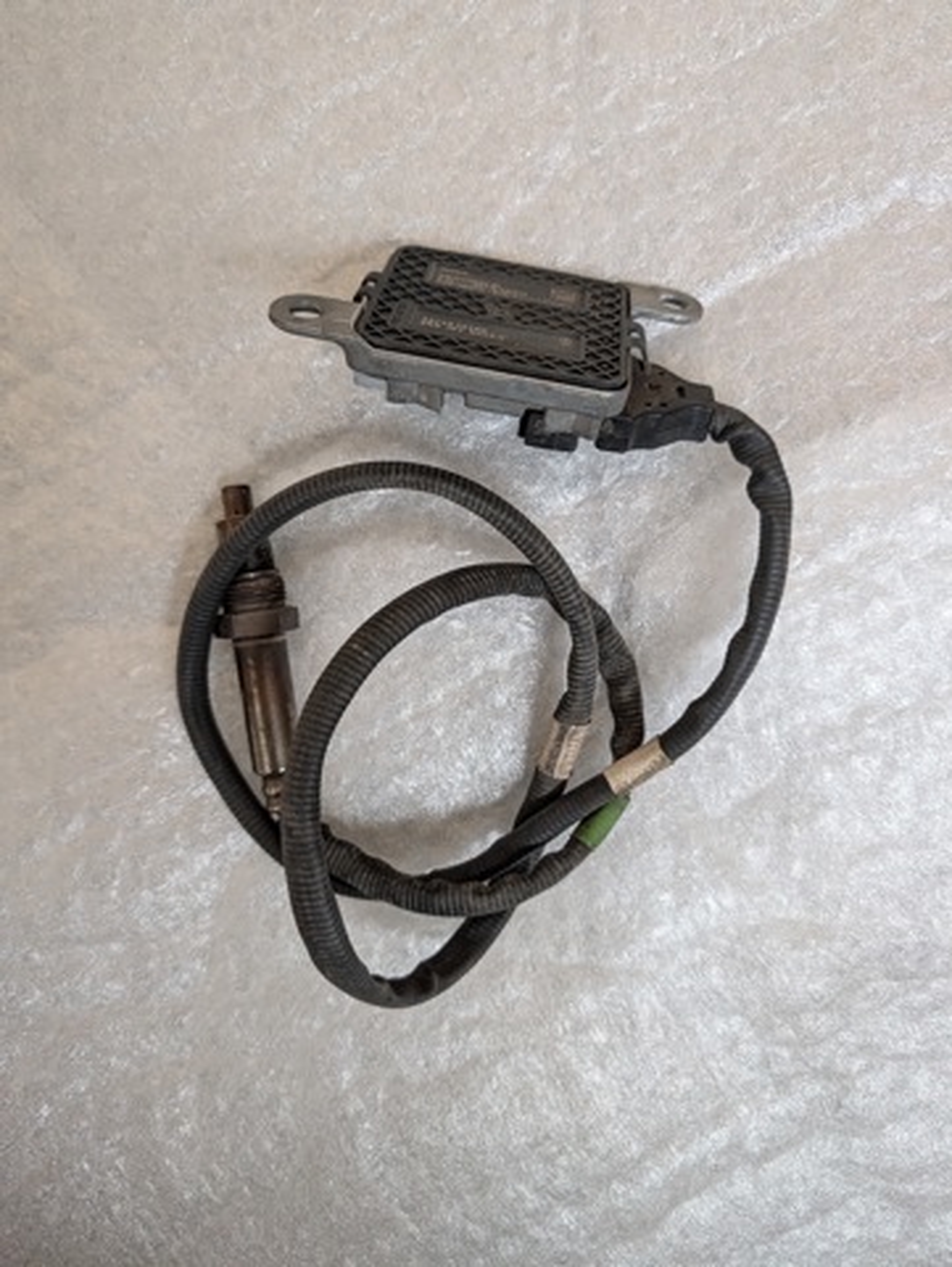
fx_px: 878
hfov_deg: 56.9
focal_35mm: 24
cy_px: 634
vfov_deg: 71.5
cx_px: 476
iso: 929
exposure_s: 1/231
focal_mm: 6.9
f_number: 1.68
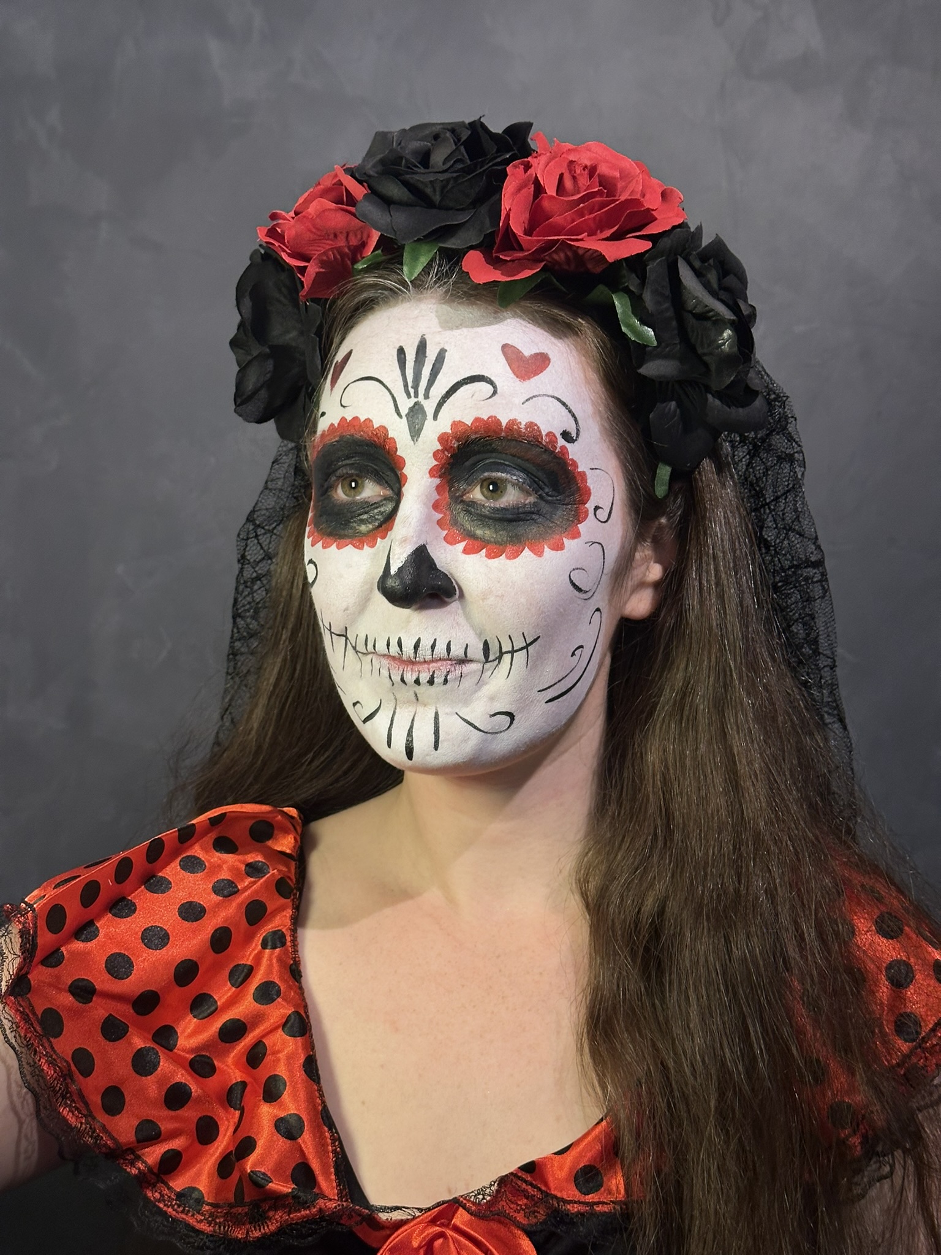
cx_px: 470
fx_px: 1740
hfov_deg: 30.3
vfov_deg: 39.7
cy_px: 628
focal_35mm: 48
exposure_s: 1/50
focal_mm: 6.86
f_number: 1.78
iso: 125
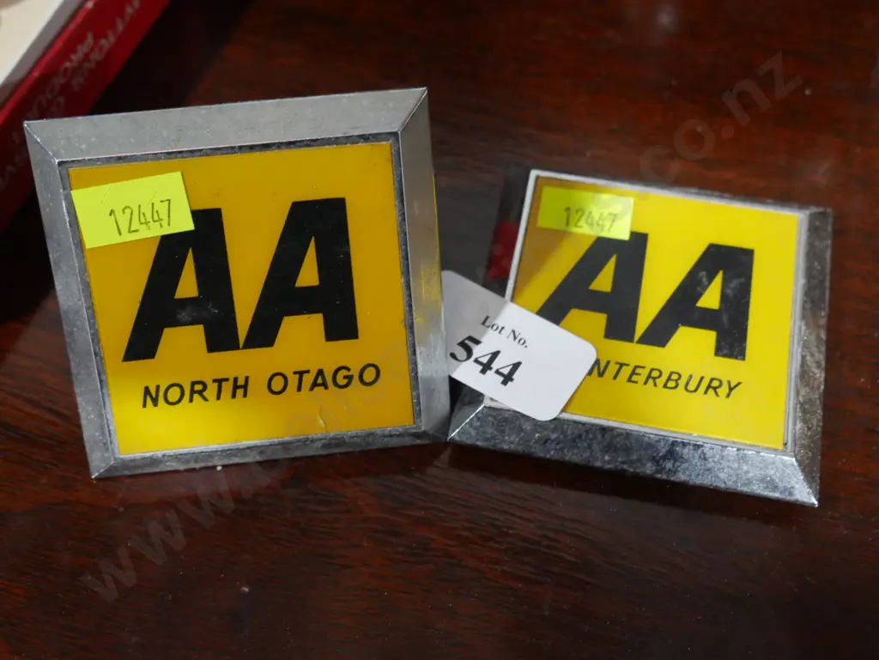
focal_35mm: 50
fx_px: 1270
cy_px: 330
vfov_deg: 29.1
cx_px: 440
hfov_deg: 38.2
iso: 2000
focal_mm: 25
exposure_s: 1/60
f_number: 5.6
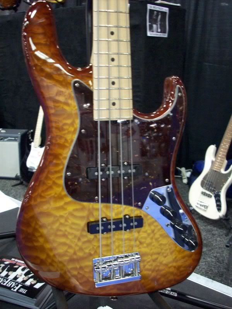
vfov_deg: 50.1
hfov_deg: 38.7
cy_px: 154
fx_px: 331
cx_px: 116
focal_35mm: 37
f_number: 2.8
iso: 200
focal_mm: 6.2
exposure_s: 1/8
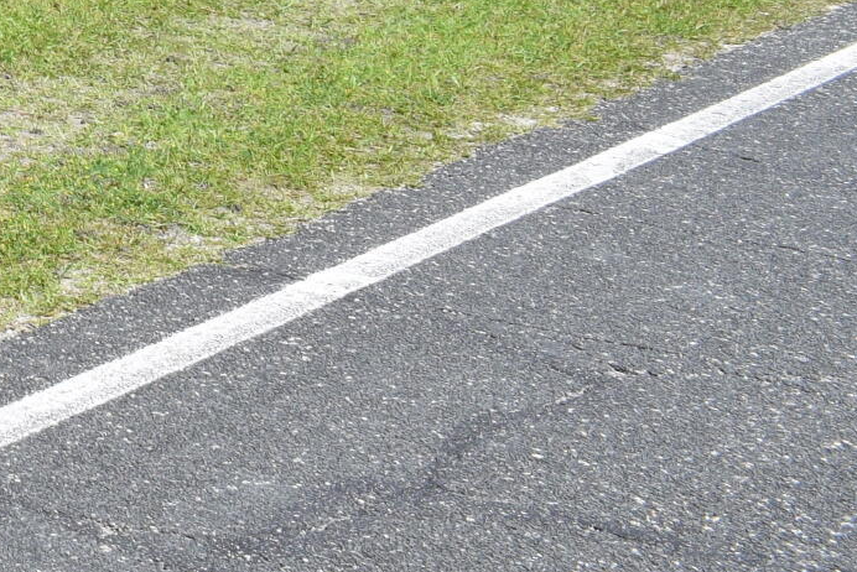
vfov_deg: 9.9
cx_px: -888
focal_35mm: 130
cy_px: -529
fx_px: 3096
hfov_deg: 13.4
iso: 200
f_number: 9
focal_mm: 20
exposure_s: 1/320
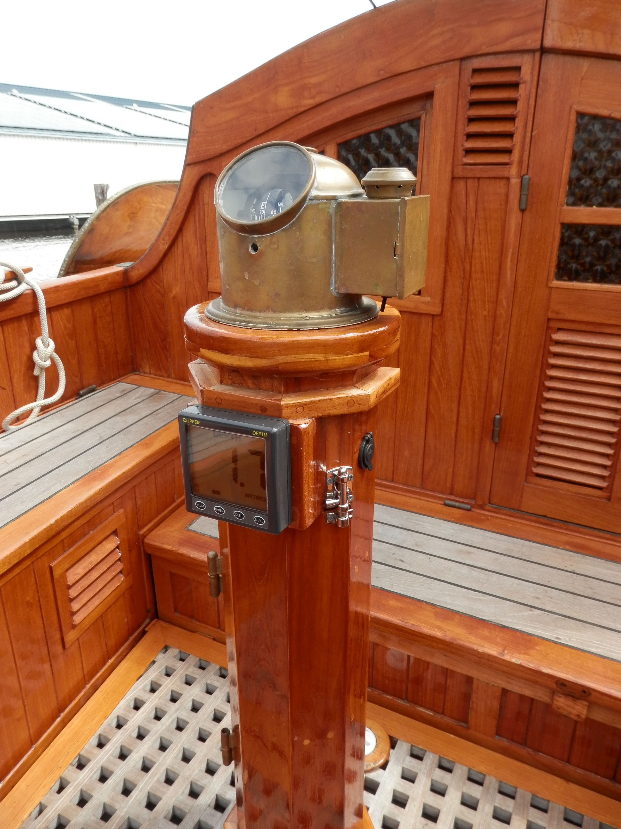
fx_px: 598
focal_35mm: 25
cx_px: 310
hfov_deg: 54.9
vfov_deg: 69.4
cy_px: 414
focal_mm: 4.5
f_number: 3
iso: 80
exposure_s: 1/400
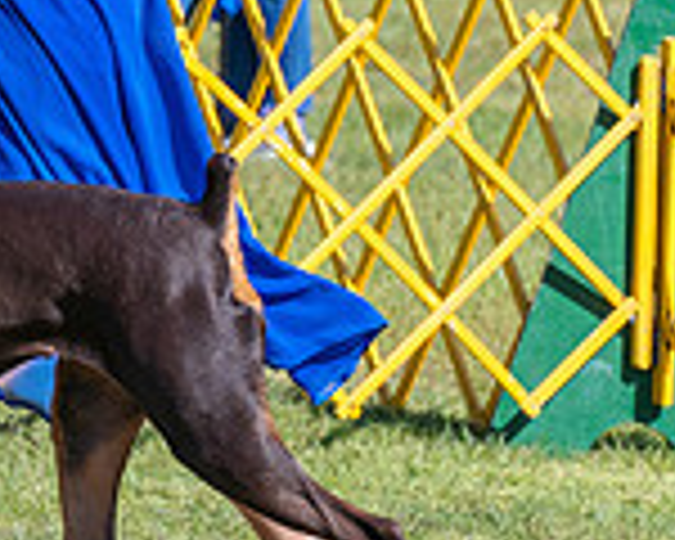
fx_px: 15163
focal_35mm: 759
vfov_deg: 2.0
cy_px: 86
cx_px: -196
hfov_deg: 2.5
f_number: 6.3
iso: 640
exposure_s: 1/2000
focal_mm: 179
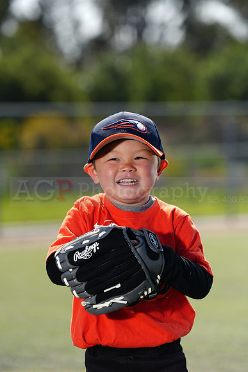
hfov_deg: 6.9
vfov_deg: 10.4
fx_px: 2045
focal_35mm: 198
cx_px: 124
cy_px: 186
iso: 50
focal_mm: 198
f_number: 5
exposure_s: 1/250
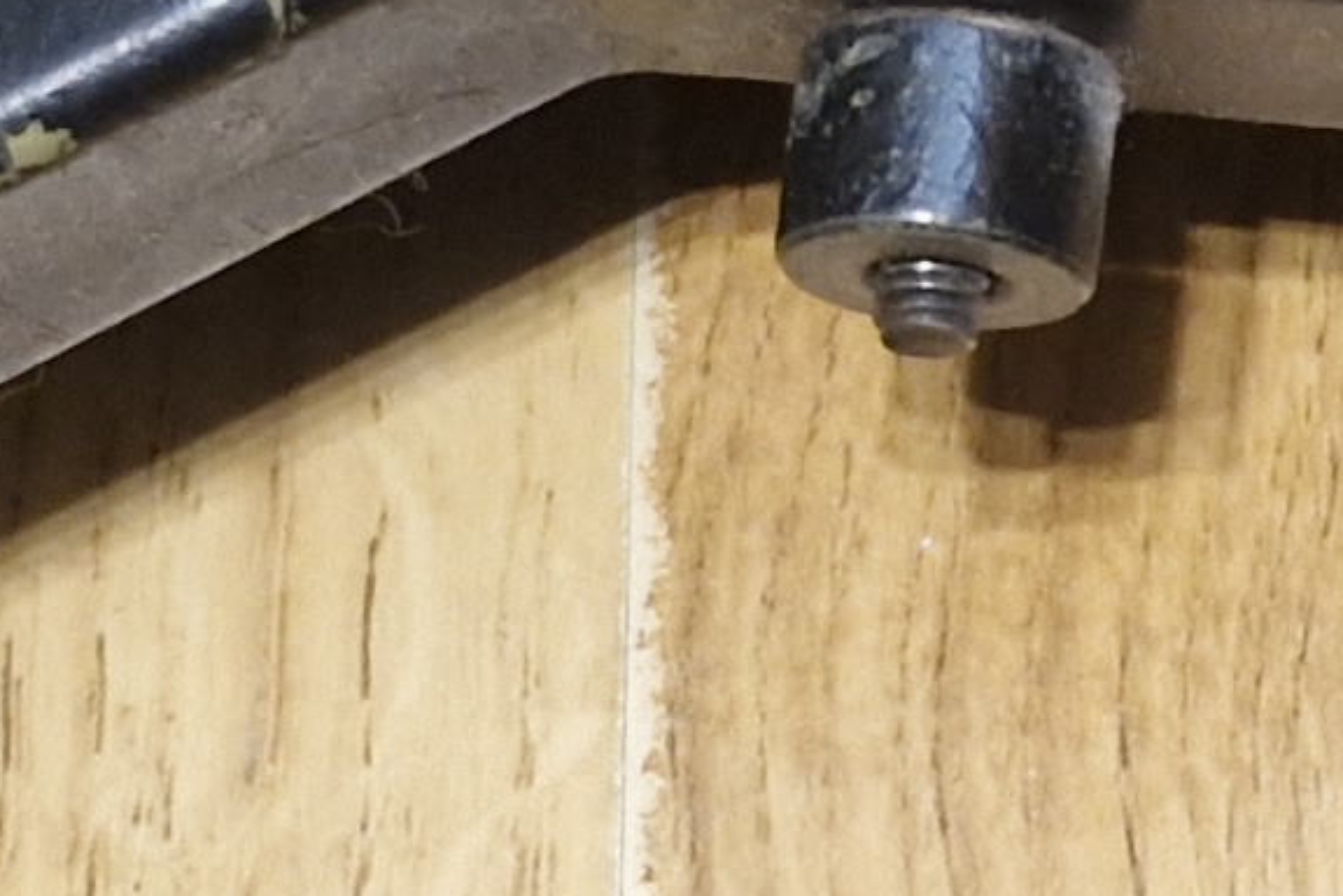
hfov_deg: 11.8
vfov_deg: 8.2
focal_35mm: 166
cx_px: 2110
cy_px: 112
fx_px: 6192
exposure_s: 1/50
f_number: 1.8
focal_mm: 5.54
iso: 640
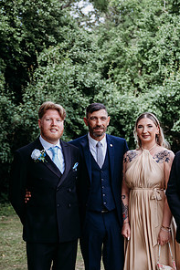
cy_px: 201
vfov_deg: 28.5
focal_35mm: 70
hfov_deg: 19.3
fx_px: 526
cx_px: 128
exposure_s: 1/2000
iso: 400
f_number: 2.8
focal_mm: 46
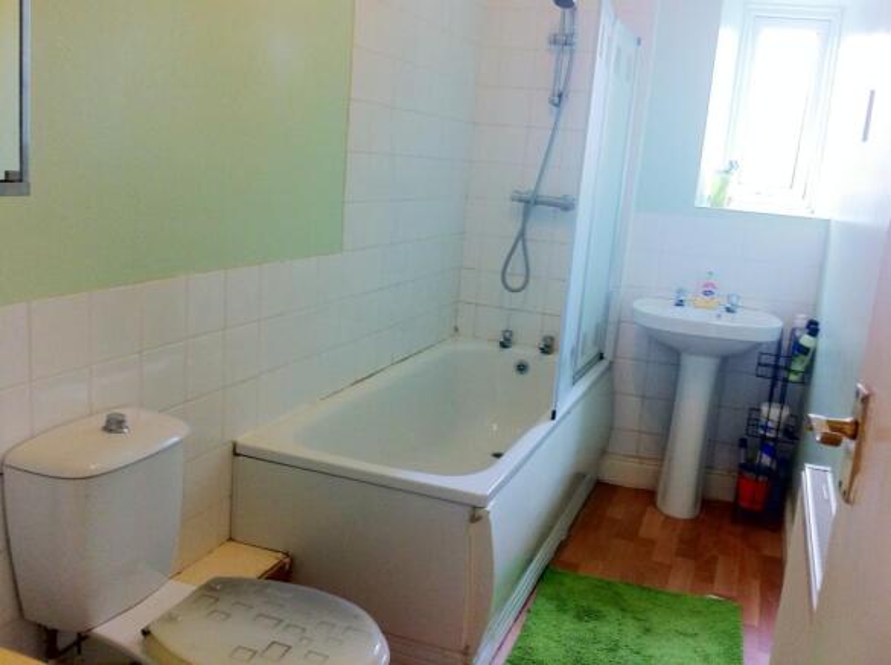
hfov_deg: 52.7
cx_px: 446
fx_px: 900
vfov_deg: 40.6
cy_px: 332
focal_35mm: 35
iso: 160
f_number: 2.8
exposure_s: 1/15
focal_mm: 3.85
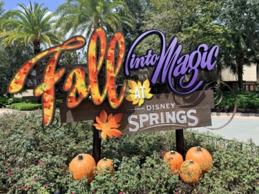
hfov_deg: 71.6
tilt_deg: -3.1
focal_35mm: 24
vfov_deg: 56.8
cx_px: 130
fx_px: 180
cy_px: 97
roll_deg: +0.6
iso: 80
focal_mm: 6.76
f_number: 1.78
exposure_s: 1/2907
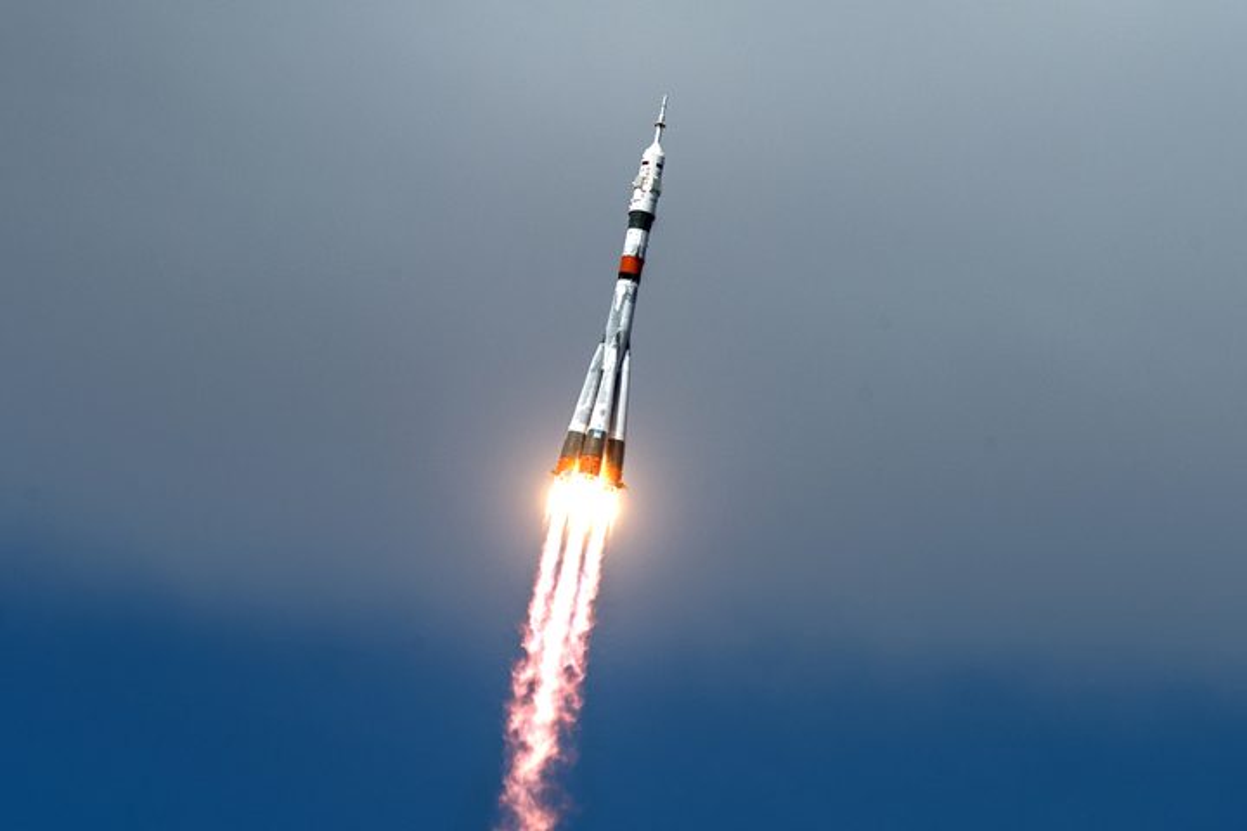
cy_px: 416
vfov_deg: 3.4
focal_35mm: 400
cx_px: 624
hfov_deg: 5.2
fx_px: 13854
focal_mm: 400
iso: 500
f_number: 13
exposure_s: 1/2000
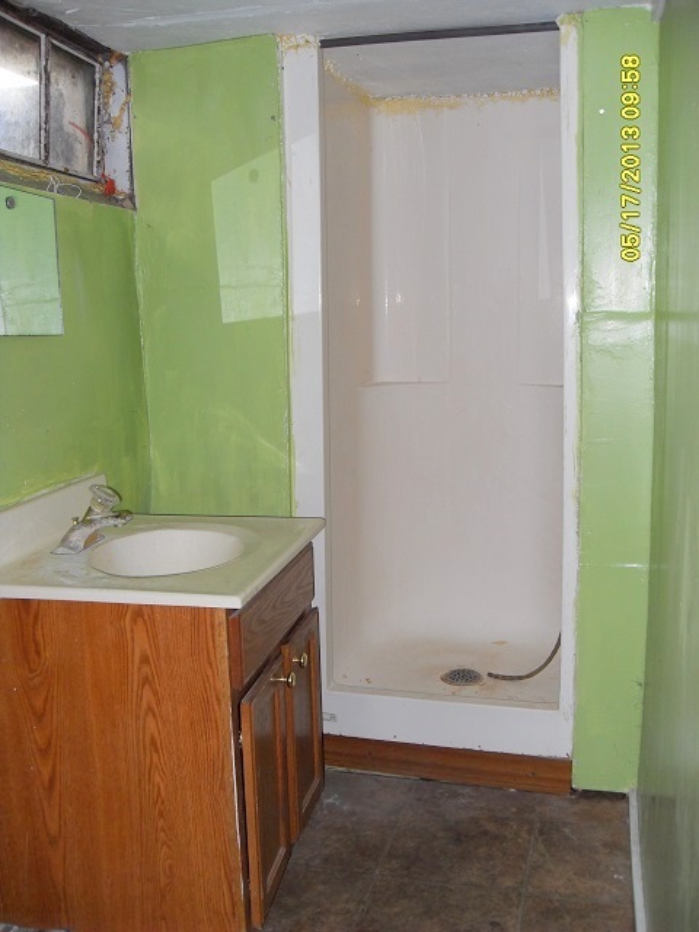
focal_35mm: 34
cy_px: 466
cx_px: 350
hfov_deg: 41.8
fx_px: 915
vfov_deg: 54.0
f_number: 2.8
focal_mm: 6.3
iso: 100
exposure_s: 1/45
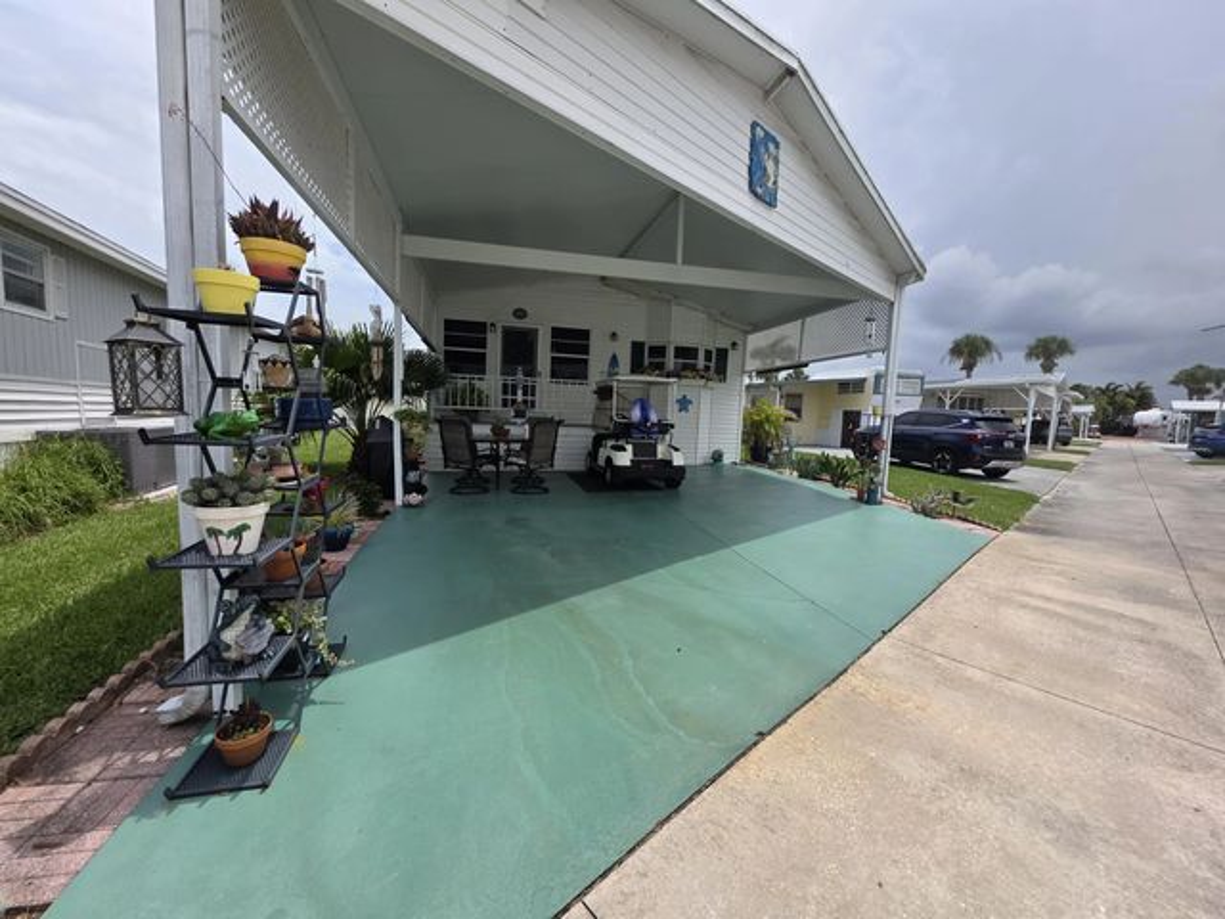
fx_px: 460
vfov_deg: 89.9
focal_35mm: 13
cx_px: 612
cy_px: 460
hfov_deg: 106.2
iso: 40
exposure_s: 1/2234
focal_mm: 2.2
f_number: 1.9
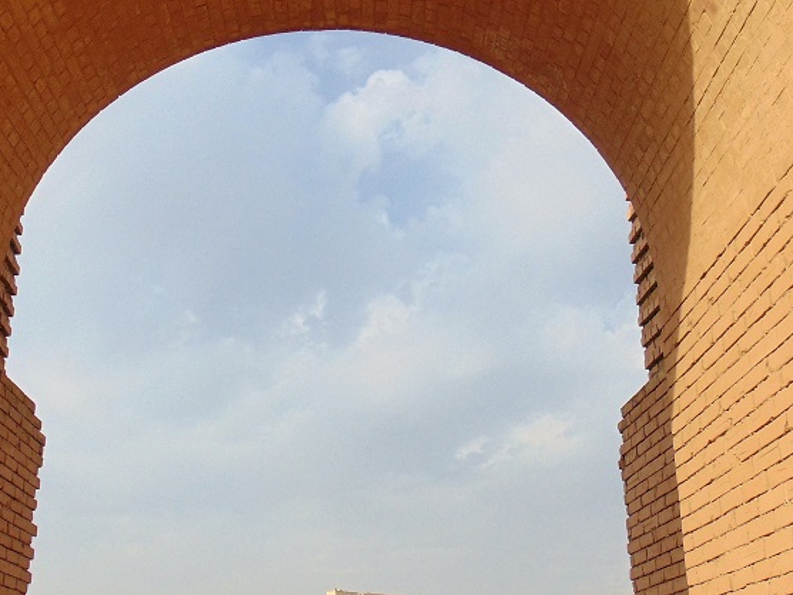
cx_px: 309
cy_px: 378
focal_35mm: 45
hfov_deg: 41.8
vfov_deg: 32.0
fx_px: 1031
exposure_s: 1/250
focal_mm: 4.5
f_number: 7.7
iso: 80
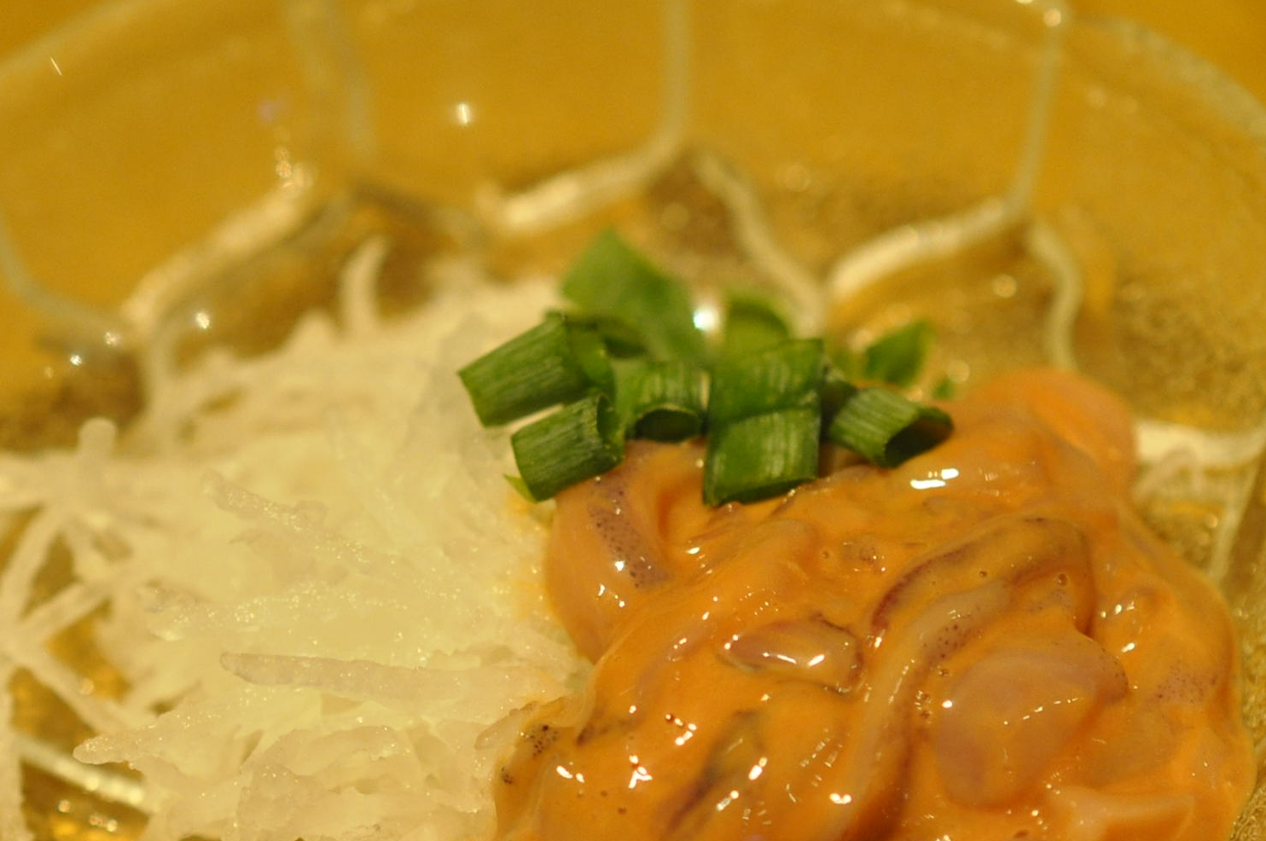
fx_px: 4567
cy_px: 646
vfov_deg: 10.5
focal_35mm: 130
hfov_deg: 15.8
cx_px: 554
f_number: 4
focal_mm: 40
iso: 800
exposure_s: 1/60
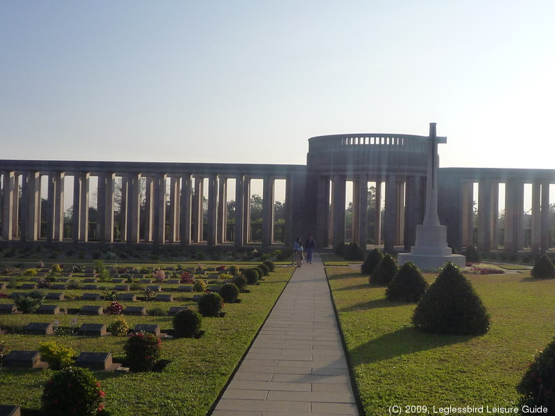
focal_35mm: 43
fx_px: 689
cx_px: 278
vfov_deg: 33.6
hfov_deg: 43.9
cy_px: 208
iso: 160
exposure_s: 1/800
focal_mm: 5.3
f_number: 5.6
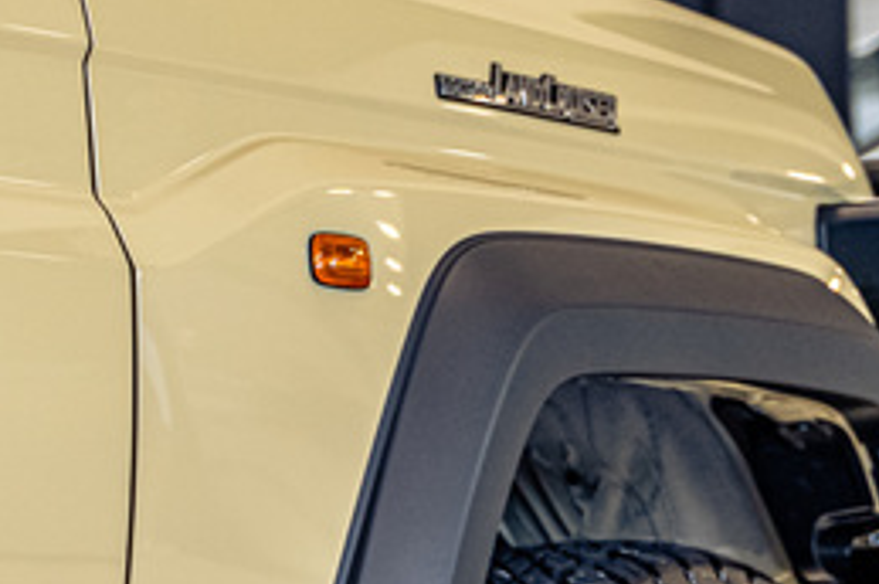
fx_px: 4243
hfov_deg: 11.3
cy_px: 720
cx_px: -440
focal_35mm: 174
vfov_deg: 7.8
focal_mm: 44
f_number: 2.8
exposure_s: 1/200
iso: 1250
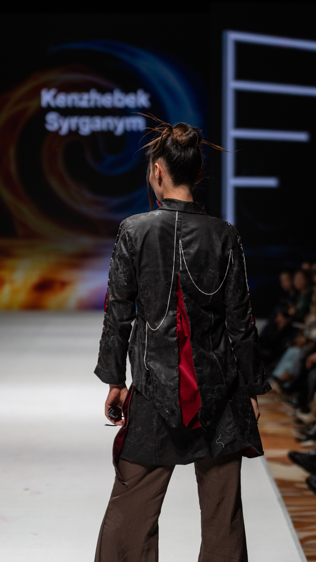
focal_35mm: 155
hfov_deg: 7.8
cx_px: 139
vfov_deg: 13.9
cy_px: 282
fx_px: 2309
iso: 200
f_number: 2.8
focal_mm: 98.3
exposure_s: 1/400
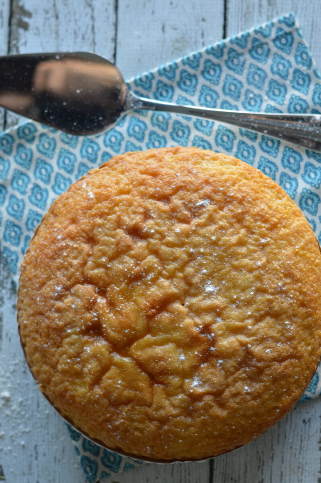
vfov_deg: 27.0
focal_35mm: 75
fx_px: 1005
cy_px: 242
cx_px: 160
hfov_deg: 18.2
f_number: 3.5
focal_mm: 50
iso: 200
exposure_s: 1/40
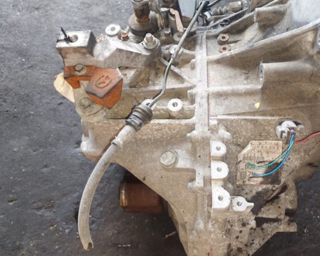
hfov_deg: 64.0
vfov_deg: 53.2
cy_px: 126
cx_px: 170
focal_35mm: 27
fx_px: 256
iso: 125
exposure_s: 1/100
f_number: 1.8
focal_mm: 5.23
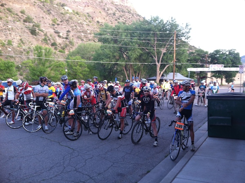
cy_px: 92
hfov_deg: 52.7
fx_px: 247
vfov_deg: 40.6
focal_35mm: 35
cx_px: 122
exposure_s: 1/40
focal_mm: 3.85
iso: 80
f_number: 2.8
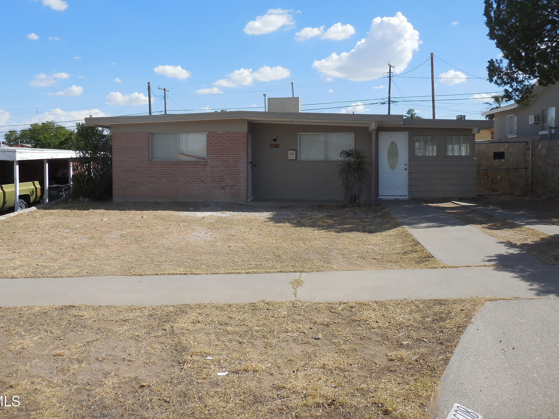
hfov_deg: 60.0
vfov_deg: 46.6
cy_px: 173
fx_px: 484
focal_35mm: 30
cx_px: 274
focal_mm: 4.5
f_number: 3.7
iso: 125
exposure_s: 1/1250
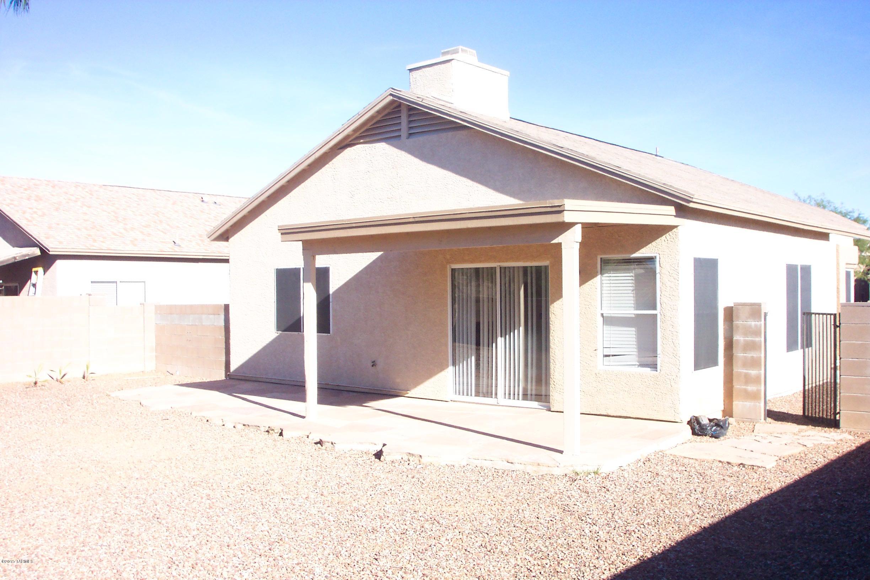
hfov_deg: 54.4
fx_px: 846
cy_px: 290
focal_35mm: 35
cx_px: 435
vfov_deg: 37.9
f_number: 9.5
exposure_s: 1/90
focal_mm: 7.5
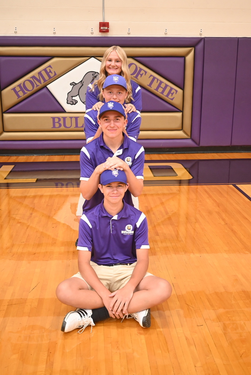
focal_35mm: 41
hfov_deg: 32.7
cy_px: 188
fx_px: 428
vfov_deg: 47.4
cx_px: 126
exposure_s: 1/80
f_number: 5.6
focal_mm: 41
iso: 3200
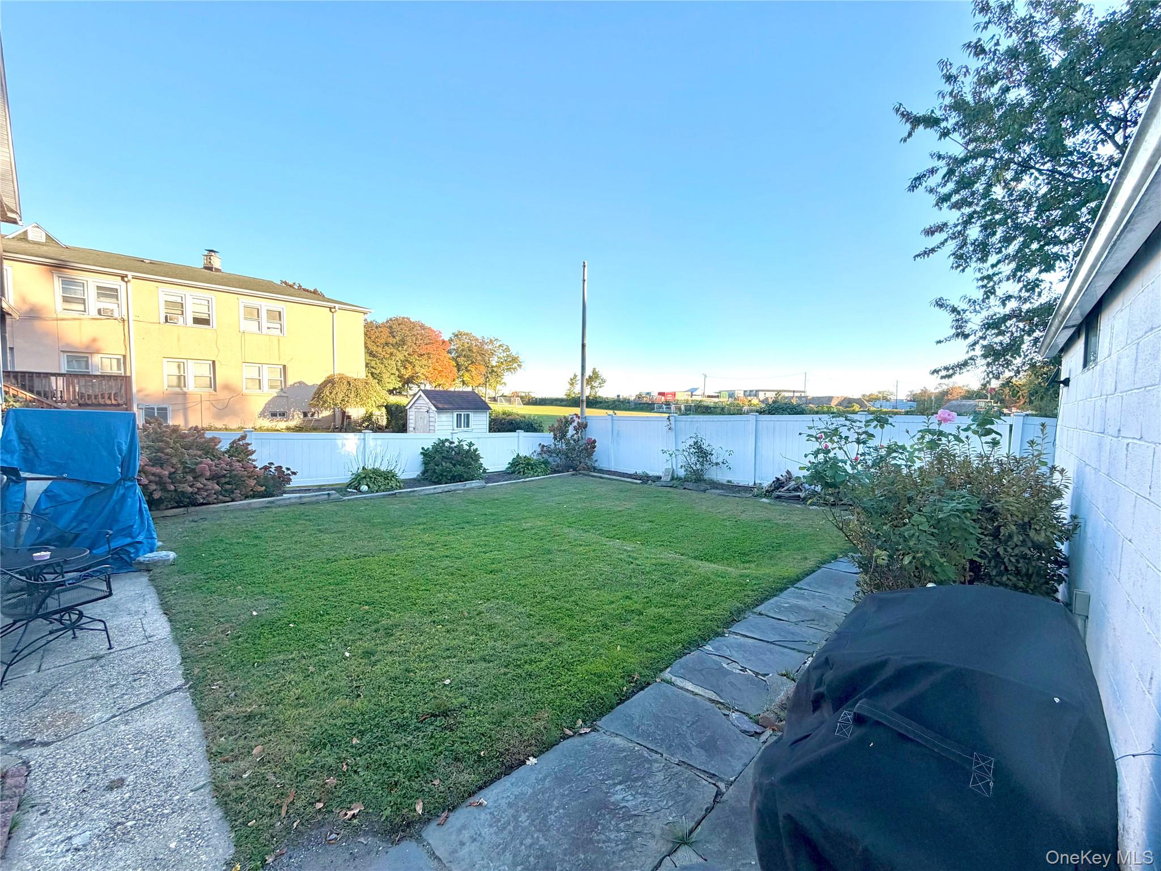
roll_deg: -1.9
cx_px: 580
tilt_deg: -4.6
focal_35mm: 14
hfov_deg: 102.1
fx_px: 470
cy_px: 436
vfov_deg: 85.7
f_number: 2.2
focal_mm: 2.22
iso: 50
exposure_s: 1/502
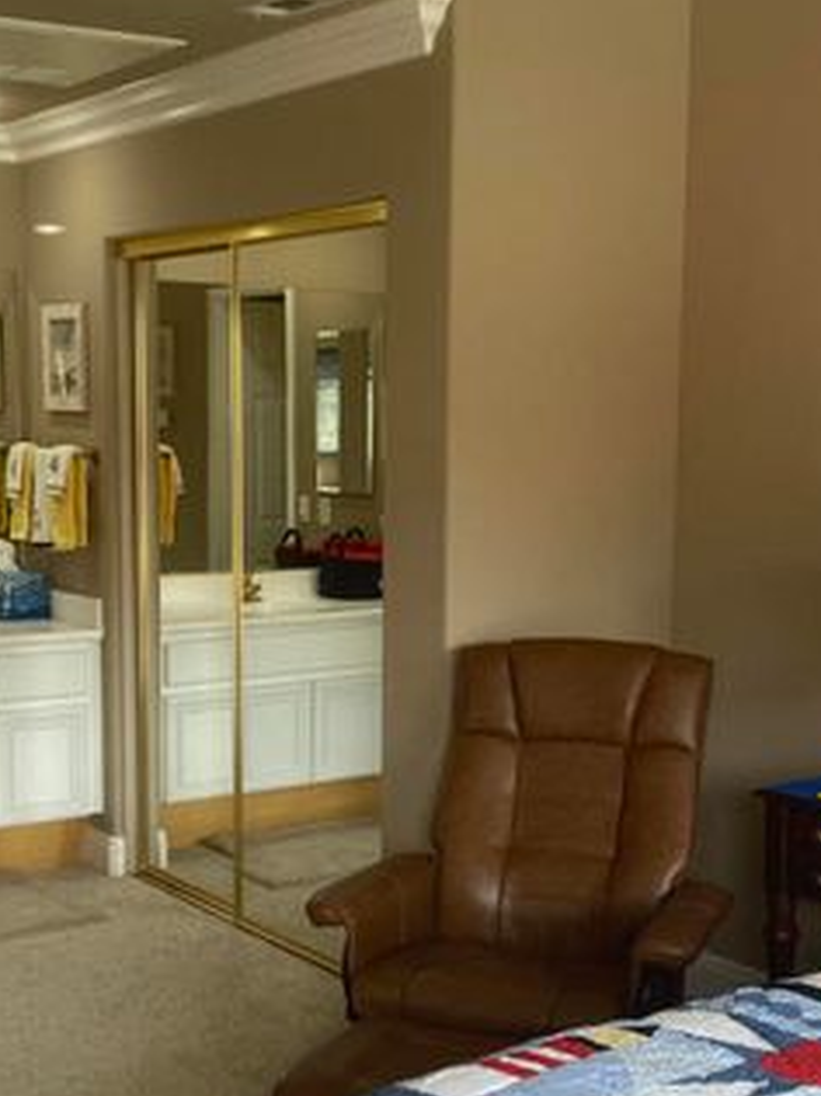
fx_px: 1740
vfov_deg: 34.8
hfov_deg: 26.4
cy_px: 673
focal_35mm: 55
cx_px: 296
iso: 80
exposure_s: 1/120
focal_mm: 4.25
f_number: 1.8
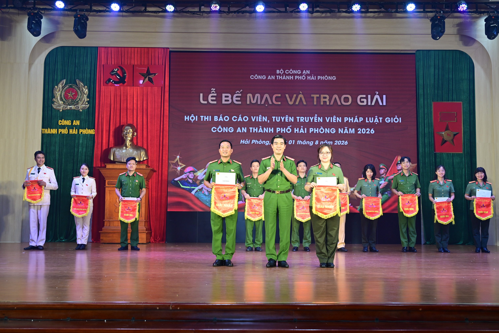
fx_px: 541
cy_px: 166
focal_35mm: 39
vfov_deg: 34.2
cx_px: 250
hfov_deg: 49.6
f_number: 4
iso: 640
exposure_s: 1/160
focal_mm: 39
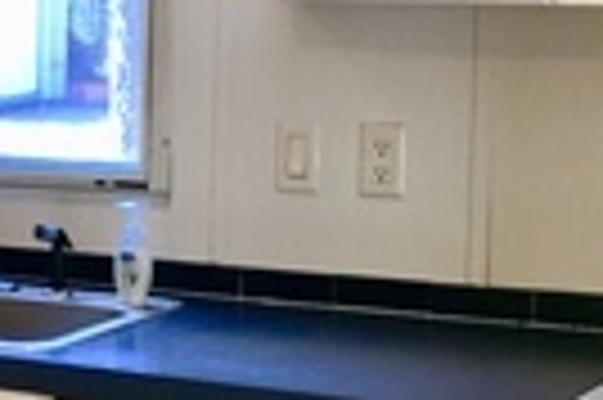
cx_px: -272
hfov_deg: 13.4
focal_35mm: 145
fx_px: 2426
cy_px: 369
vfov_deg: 9.4
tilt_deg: -11.5
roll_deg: +0.8
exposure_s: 1/60
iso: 20
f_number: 1.8
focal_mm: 3.99
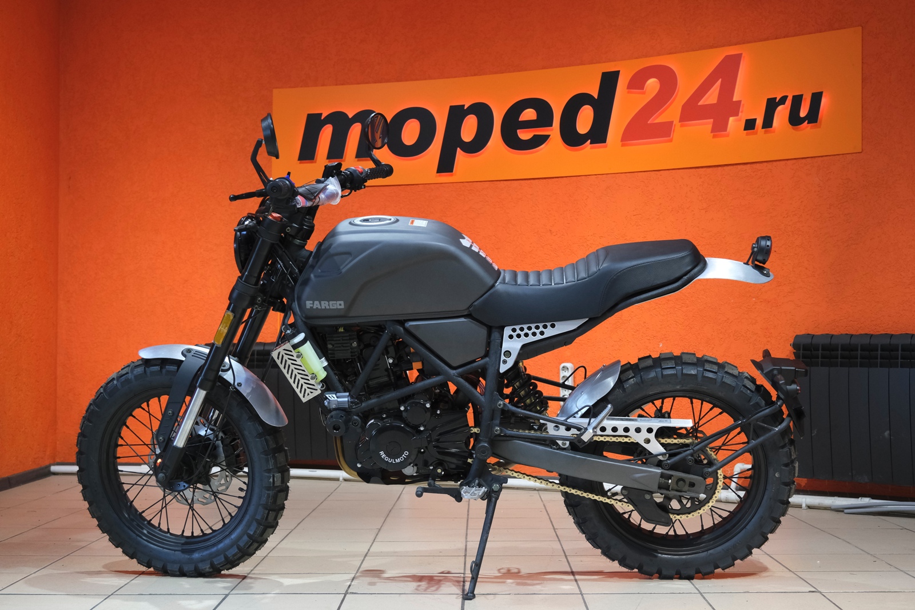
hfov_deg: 42.7
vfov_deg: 29.2
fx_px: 1169
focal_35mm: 46
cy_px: 305
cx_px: 458
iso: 1600
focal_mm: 30.8
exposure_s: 1/100
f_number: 4
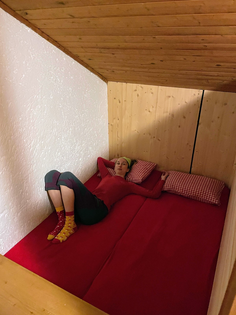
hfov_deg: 53.1
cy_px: 158
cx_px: 118
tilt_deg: -26.5
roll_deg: +0.6
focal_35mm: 26
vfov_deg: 67.3
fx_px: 236
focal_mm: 4.2
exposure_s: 1/25
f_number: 1.6
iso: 800
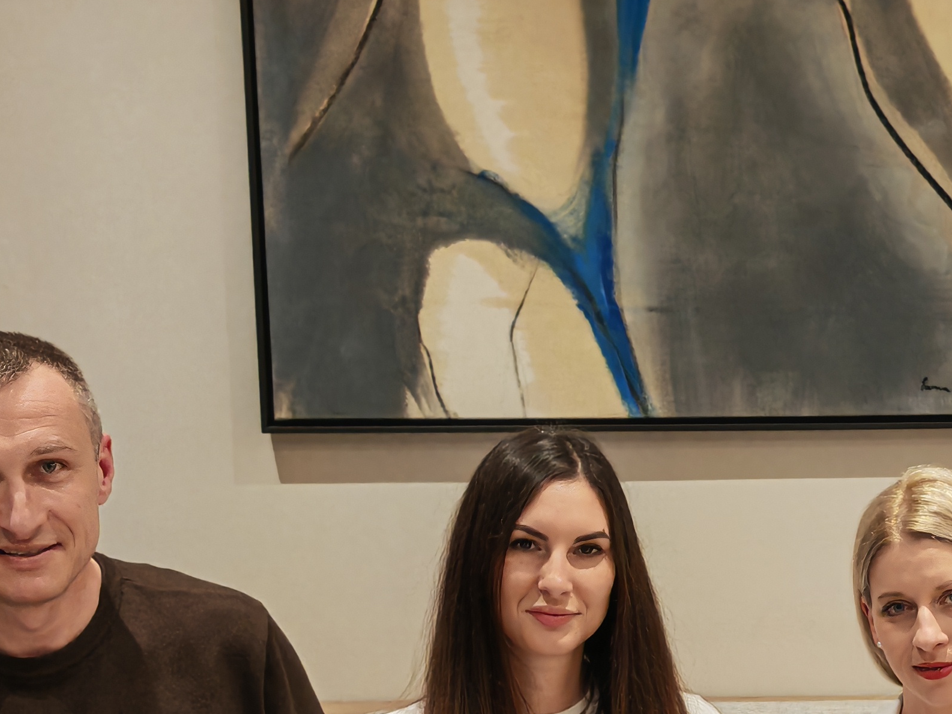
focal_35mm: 124
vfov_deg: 11.8
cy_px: 683
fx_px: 3410
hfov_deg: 15.7
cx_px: 901
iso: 100
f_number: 1.4
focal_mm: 6.83
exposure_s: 1/50
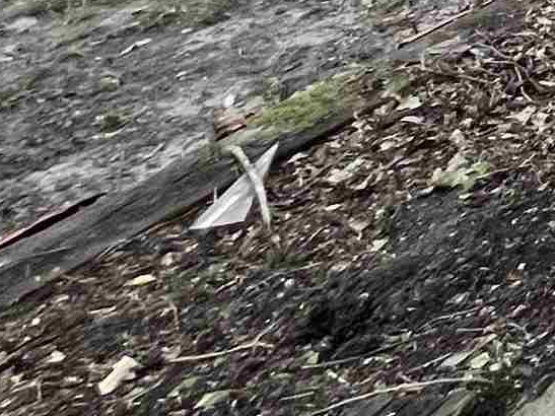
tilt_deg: -2.3
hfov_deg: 13.7
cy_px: -542
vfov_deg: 14.5
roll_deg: -0.8
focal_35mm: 73
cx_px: 1448
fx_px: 1170
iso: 125
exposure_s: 1/99
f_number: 1.8
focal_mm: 1.57
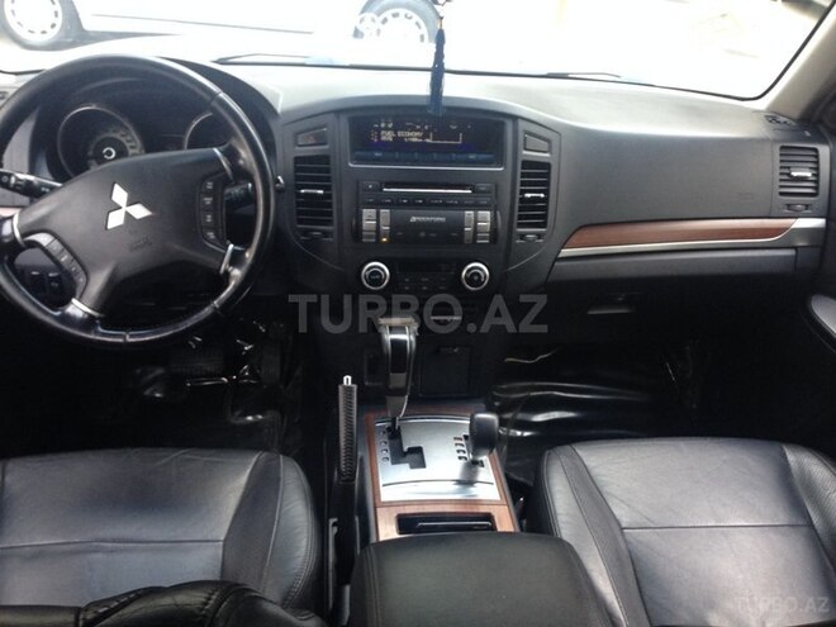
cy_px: 314
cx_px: 418
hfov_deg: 55.4
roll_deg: -1.9
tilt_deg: -30.5
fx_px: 797
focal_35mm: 33
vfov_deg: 42.9
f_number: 2.4
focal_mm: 4.12
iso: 125
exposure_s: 1/20
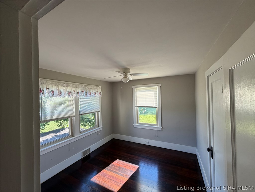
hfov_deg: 102.1
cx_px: 128
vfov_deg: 85.7
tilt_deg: +0.9
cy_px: 96
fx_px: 103
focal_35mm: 14
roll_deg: +2.5
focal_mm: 2.22
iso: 160
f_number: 2.2
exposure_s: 1/121
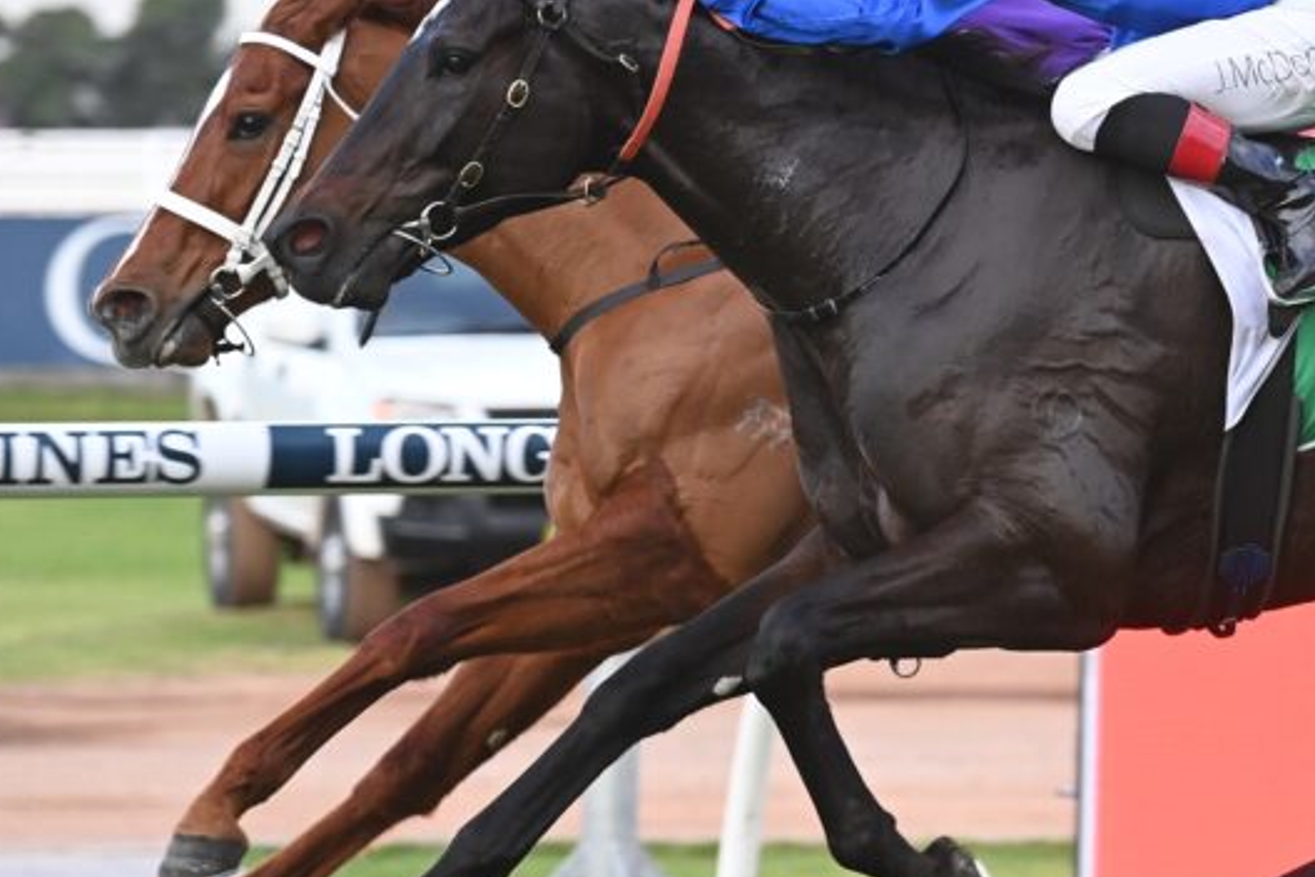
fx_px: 15596
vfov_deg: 3.2
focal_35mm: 427
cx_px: 1078
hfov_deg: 4.8
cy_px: 410
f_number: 5.3
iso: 3200
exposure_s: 1/1250
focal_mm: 220
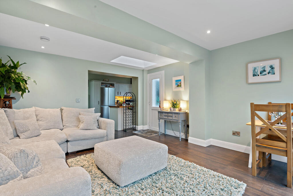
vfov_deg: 73.8
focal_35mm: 16
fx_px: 130
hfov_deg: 96.7
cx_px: 146
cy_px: 98
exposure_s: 1
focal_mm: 16
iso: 250
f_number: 9
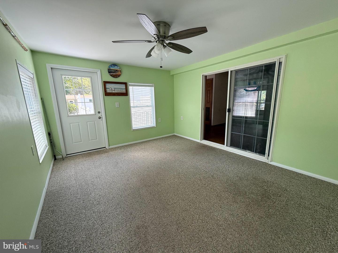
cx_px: 169
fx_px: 137
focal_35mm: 14
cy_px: 126
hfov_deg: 102.1
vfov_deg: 85.7
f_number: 2.2
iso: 100
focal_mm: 2.22
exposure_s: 1/99
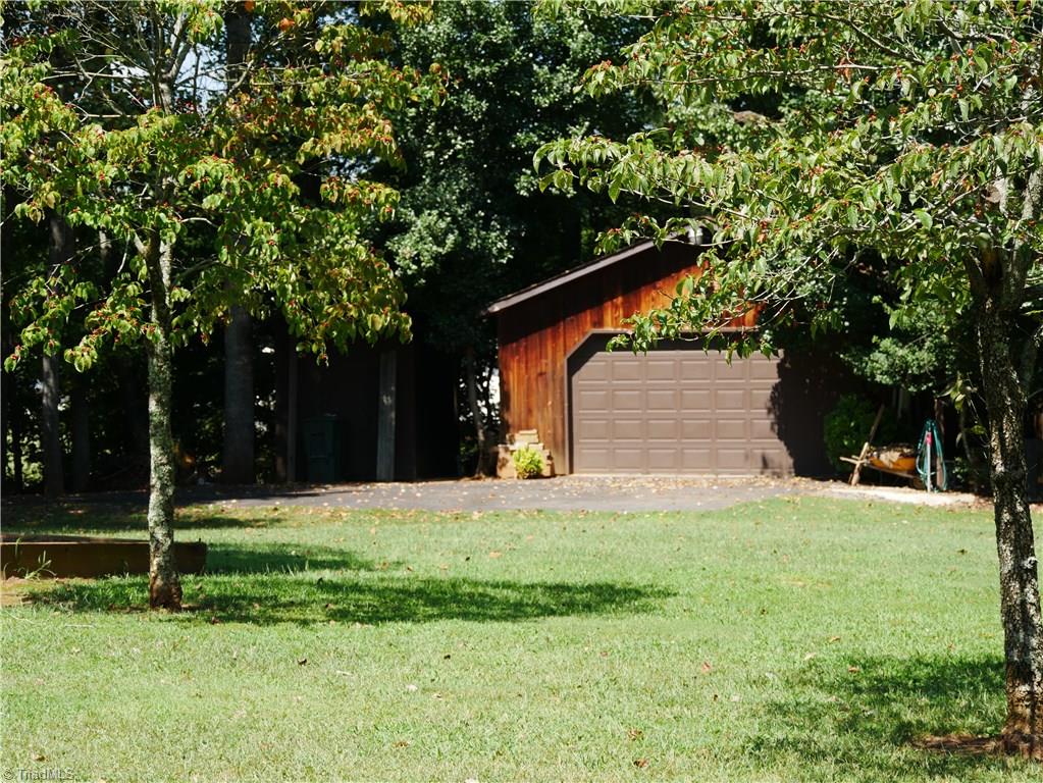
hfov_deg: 21.3
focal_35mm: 92
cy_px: 392
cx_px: 522
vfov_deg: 16.1
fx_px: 2773
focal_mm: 46
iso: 200
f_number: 4.9
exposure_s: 1/400
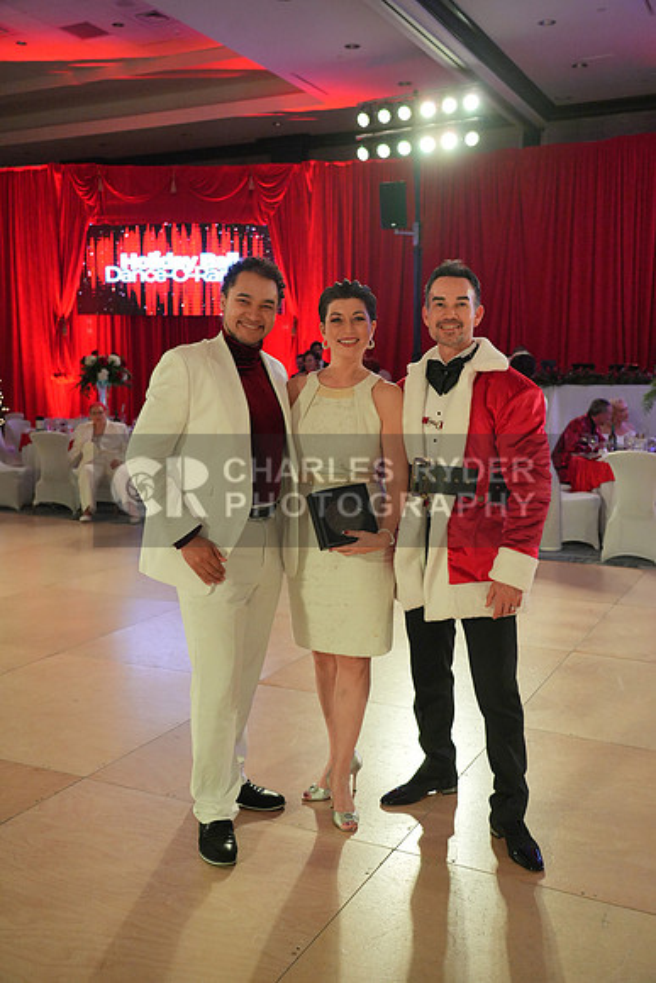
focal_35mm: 34
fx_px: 929
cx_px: 328
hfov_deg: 38.9
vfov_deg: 55.8
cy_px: 492
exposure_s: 1/400
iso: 4000
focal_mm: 34
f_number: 4
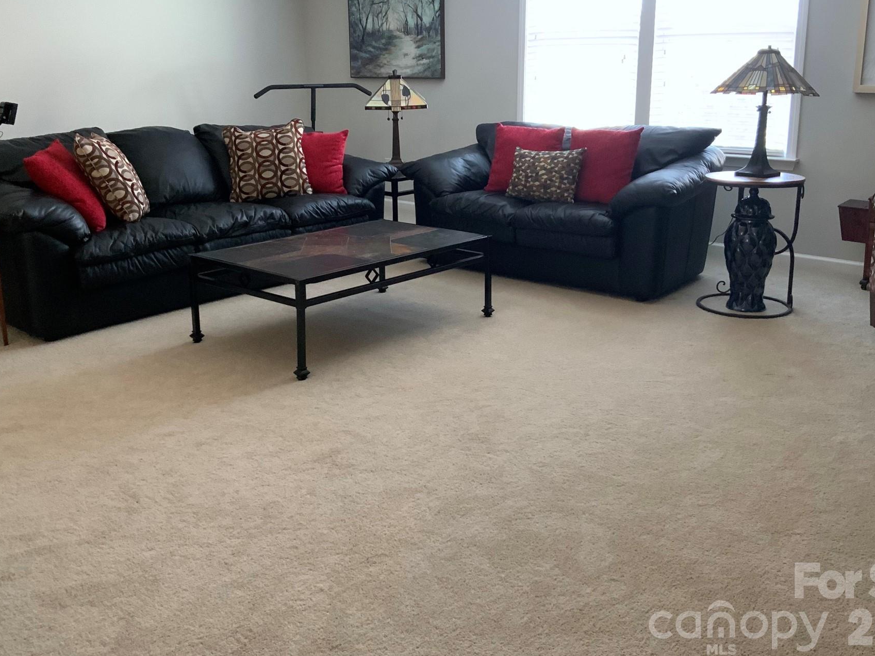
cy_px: 268
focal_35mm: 35
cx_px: 431
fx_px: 885
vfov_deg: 40.6
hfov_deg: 52.6
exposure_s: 1/40
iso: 200
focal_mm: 3
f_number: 1.8
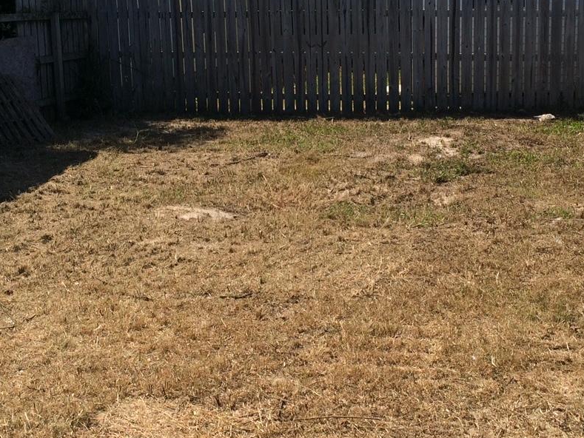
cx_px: 295
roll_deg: +1.3
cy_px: 186
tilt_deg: -12.3
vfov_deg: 24.4
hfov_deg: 32.2
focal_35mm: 60
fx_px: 1012
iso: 32
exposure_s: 1/2160
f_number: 2.2
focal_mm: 4.15
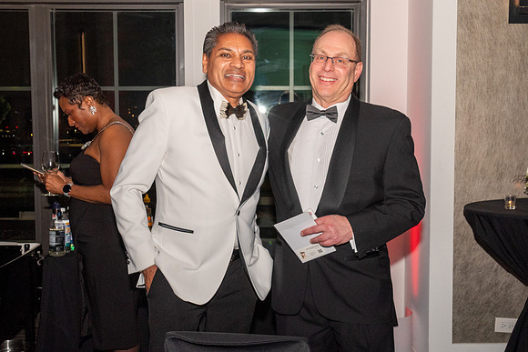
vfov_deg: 29.9
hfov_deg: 43.6
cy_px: 176
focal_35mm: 45
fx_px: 660
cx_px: 264
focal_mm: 30
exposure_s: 1/100
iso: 2000
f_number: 9
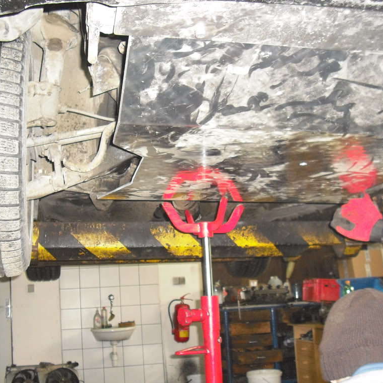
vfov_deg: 37.6
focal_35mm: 45
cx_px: 206
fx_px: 563
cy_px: 192
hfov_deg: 37.5
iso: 400
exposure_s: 1/60
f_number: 2.8
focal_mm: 6.2
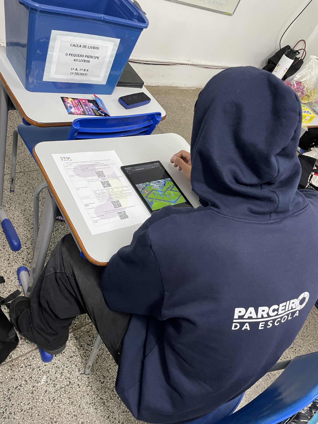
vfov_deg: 67.3
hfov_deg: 53.1
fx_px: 318
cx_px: 159
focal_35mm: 26
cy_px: 212
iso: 250
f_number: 1.6
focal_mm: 4.2
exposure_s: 1/60
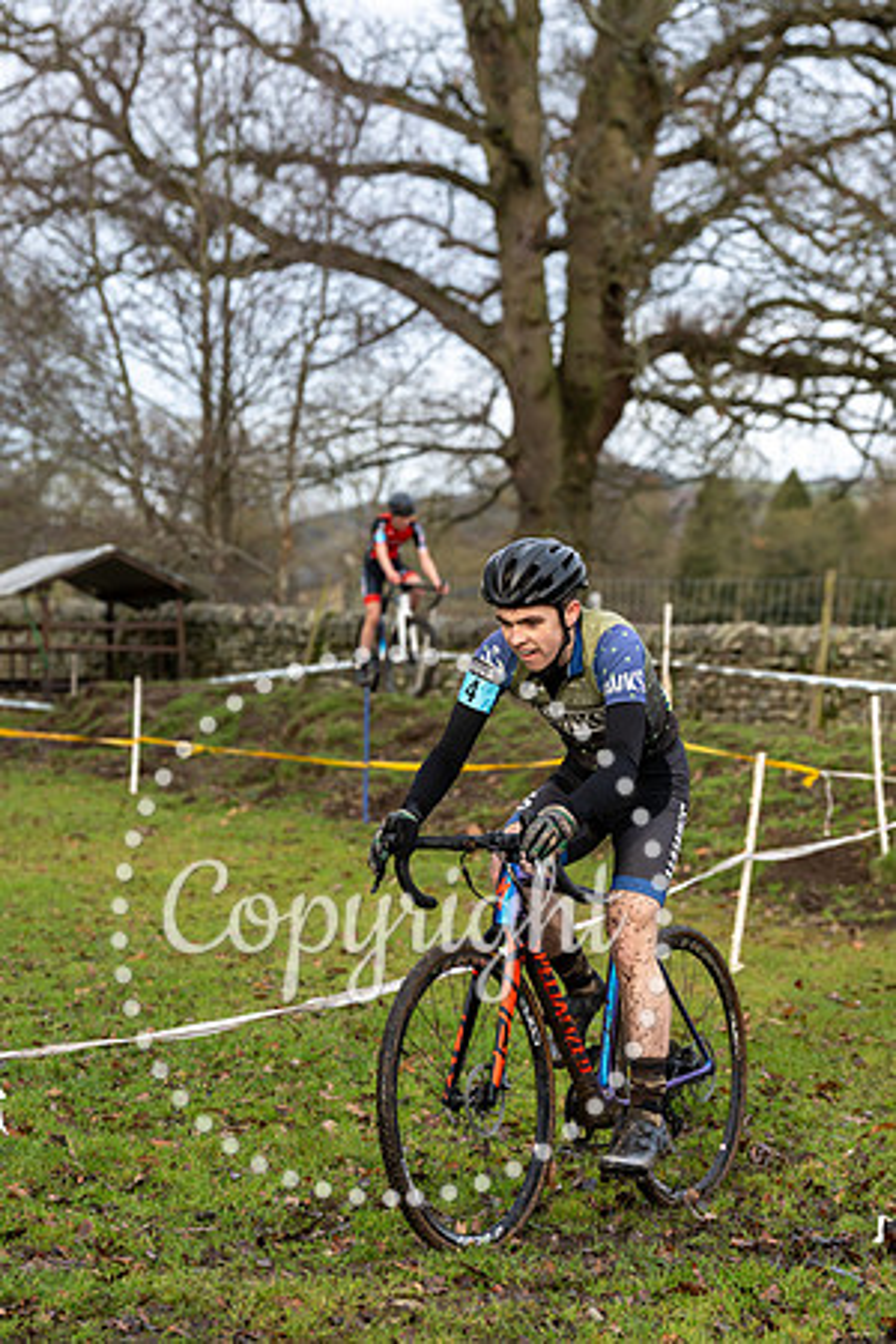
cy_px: 672
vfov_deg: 21.7
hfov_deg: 14.6
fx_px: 3509
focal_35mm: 94
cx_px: 448
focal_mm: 94
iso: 1000
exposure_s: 1/1000
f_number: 4.5
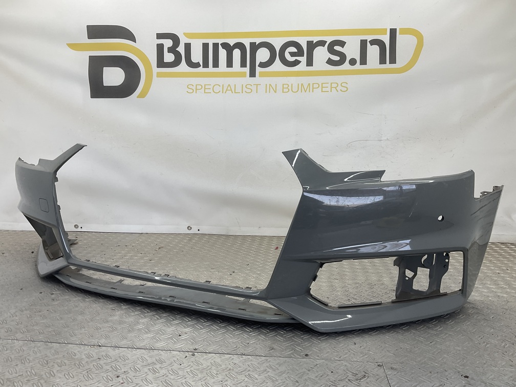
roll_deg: -2.0
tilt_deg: -9.6
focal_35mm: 29
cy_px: 194
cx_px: 258
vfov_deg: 48.2
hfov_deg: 61.7
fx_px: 432
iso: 20
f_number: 1.8
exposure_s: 1/120
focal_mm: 3
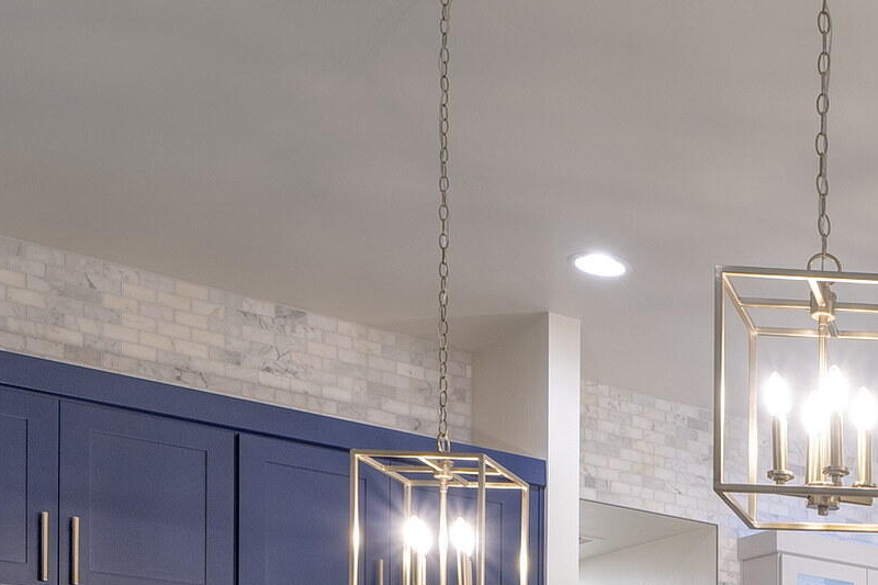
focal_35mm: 56
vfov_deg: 20.8
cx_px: 1156
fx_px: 1365
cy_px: 857
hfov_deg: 28.7
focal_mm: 16
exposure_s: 1
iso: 100
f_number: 9
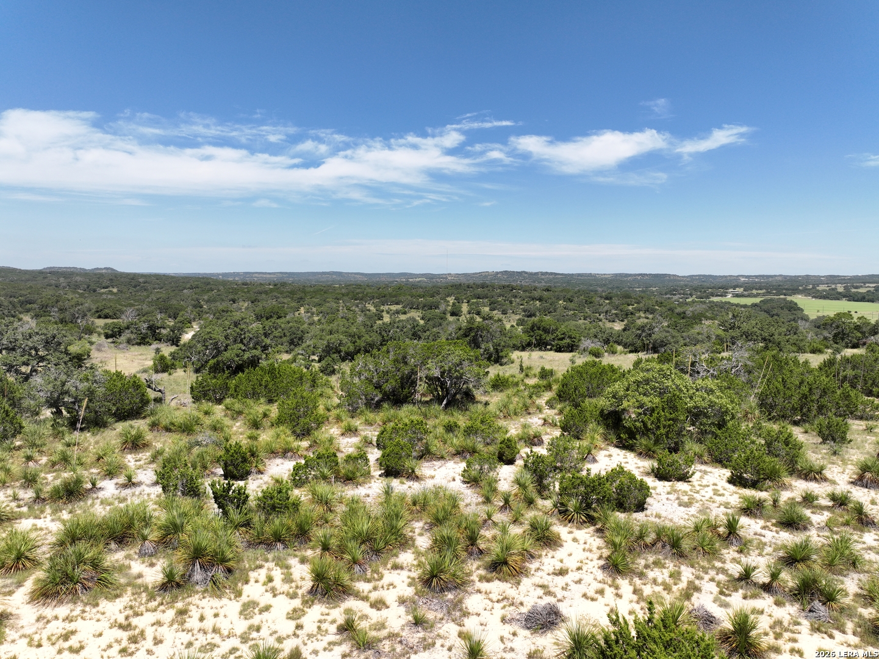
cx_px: 440
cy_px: 330
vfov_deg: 56.8
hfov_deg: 71.6
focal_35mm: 24
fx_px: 609
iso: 100
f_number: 3.5
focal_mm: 12.29
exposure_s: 1/60
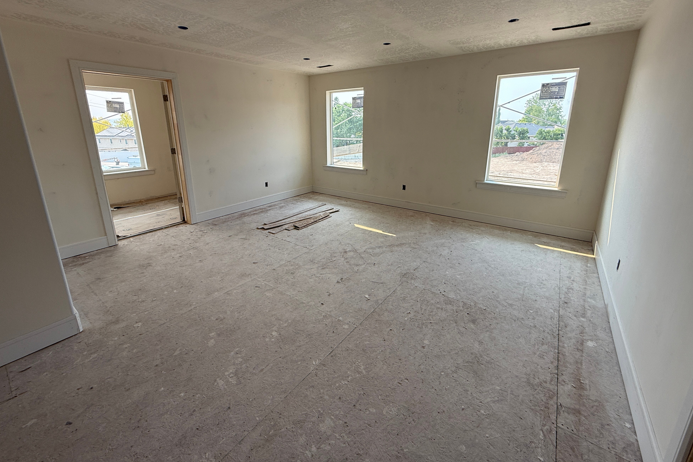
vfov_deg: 76.8
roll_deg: +0.6
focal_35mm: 15
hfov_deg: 100.4
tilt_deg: -13.2
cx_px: 346
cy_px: 196
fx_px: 289
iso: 64
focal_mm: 2.22
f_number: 2.2
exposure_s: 1/208
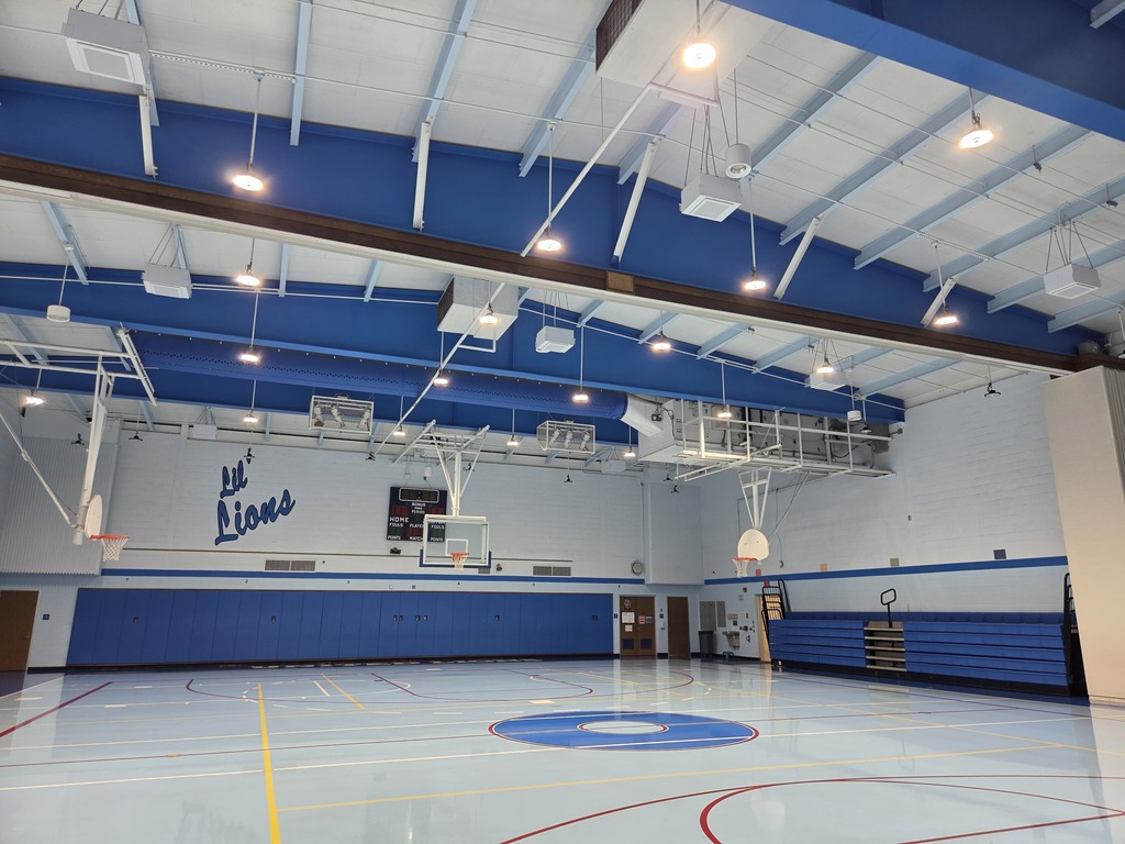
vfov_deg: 58.9
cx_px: 562
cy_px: 422
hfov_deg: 73.9
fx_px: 747
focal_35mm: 23
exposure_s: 1/180
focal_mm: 5.4
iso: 200
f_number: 1.8
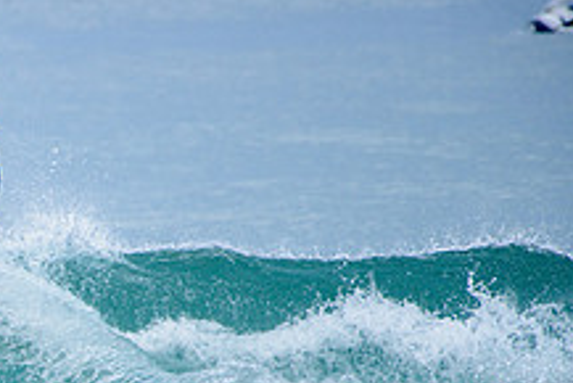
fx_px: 21310
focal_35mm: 1338
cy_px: 461
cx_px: -182
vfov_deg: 1.0
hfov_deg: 1.5
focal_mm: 500
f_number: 5.6
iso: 400
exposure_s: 1/2000
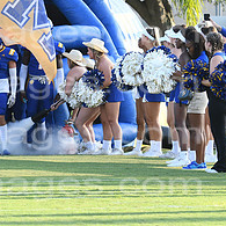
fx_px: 3368
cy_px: 60
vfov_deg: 3.8
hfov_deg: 3.8
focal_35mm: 456
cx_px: -61
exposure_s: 1/500
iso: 360
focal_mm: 120
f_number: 5.6
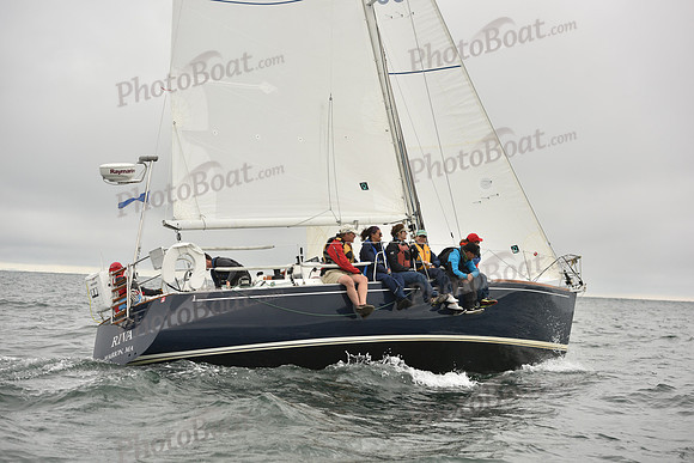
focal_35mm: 70
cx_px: 347
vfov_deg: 19.5
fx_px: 1350
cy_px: 232
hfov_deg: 28.8
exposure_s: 1/800
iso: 320
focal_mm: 70
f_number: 5
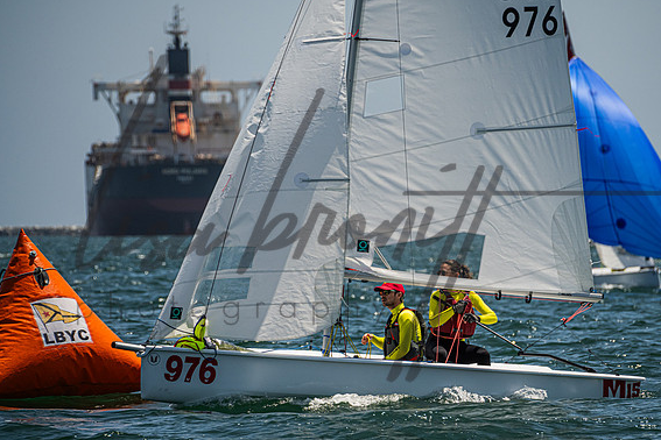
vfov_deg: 3.3
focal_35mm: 418
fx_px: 7674
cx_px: 404
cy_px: 266
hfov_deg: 4.9
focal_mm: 340
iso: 400
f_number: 8
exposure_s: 1/3200
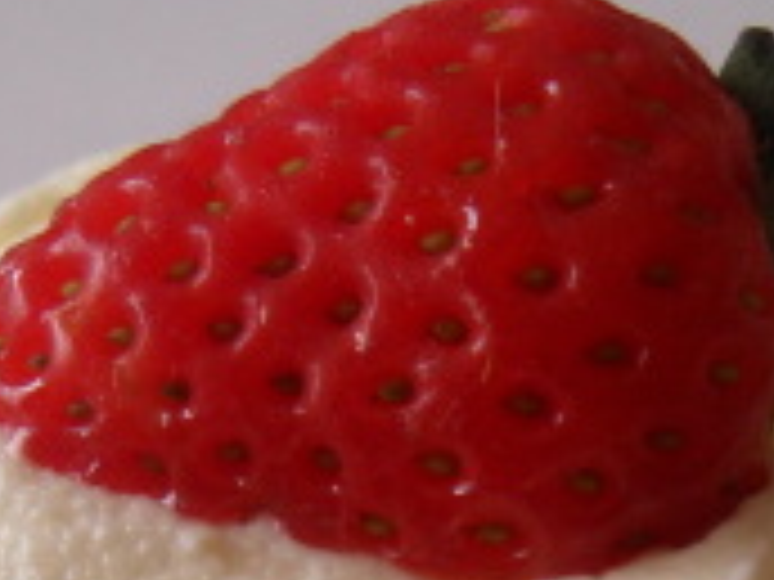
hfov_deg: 17.0
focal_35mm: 116
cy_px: 755
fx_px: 2594
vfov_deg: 12.4
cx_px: 378
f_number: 3.7
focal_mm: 7
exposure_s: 1/45
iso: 200
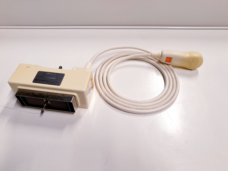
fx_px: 171
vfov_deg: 53.1
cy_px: 86
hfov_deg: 67.3
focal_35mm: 26
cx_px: 114
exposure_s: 1/50
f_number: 2.4
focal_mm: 4.3
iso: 100
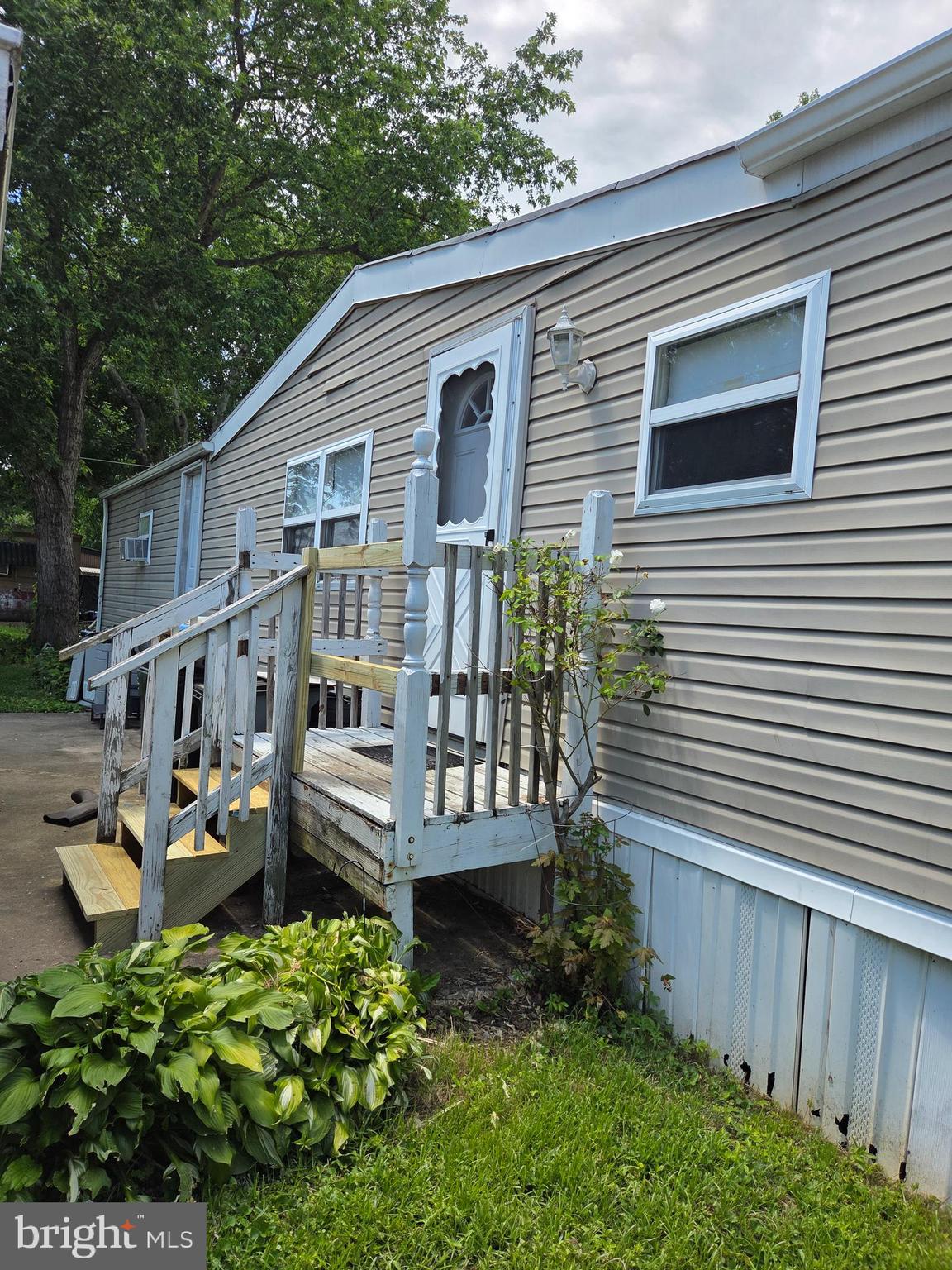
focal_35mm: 23
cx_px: 476
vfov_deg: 73.9
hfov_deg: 58.9
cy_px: 635
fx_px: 843
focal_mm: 5.4
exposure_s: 1/3418
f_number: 1.8
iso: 80
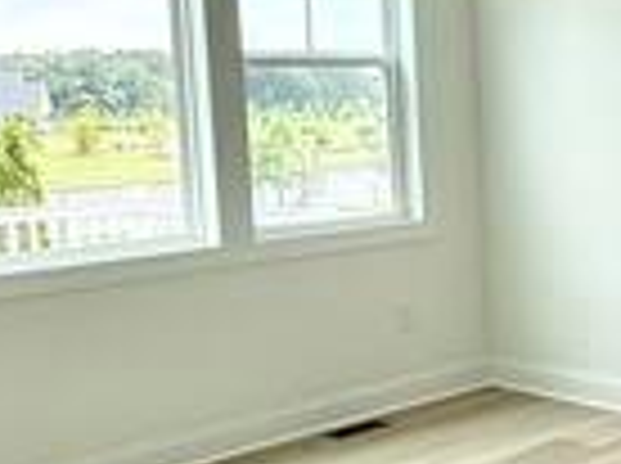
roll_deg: +1.5
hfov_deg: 28.0
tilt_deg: -5.3
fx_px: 1164
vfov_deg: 22.5
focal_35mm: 65
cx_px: 626
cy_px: 225
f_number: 2.2
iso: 64
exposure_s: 1/195
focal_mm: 2.22
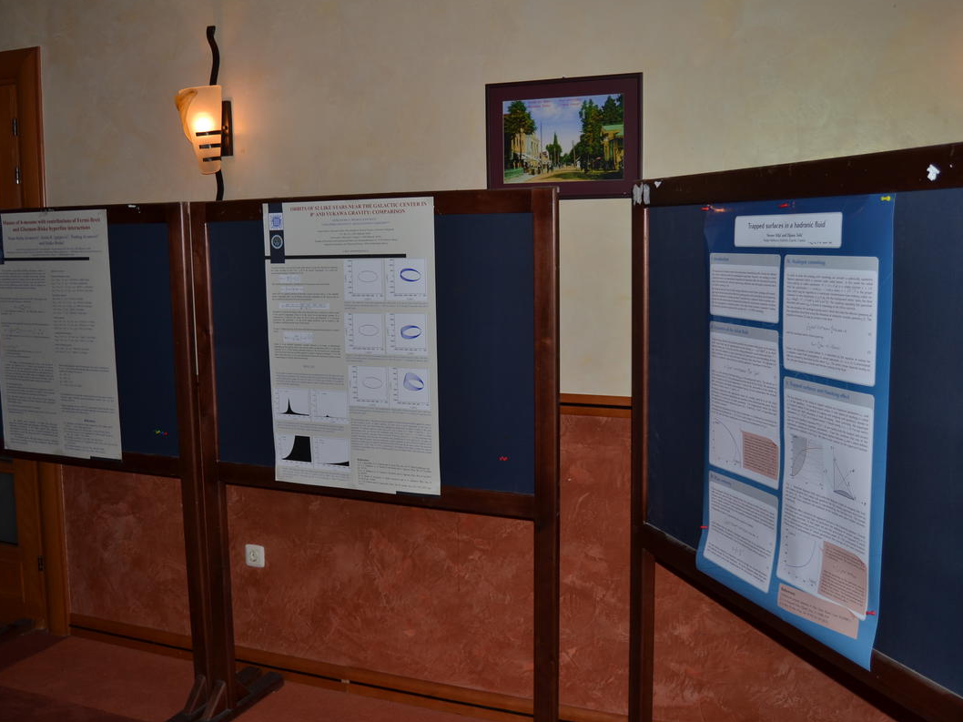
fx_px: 1001
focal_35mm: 36
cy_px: 359
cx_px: 439
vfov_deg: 39.6
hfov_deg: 51.3
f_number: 3.5
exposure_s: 1/100
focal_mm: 22
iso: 100
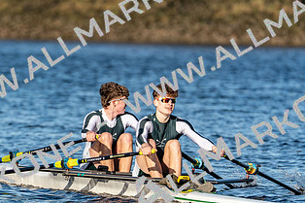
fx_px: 6901
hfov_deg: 2.5
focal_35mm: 815
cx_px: 52
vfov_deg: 1.7
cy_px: 130
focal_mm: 441
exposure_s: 1/2000
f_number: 6.3
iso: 320
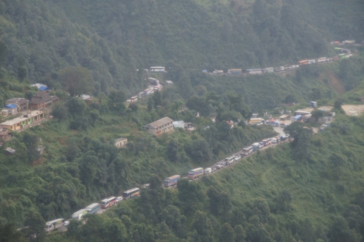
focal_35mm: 180
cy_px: 121
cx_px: 182
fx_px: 1818
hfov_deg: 11.4
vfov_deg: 7.6
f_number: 5.6
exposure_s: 1/200
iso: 640
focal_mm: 120
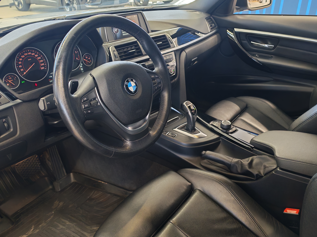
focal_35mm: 31
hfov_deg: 58.4
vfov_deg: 45.4
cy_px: 118
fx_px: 284
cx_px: 158
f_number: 1.9
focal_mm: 6.12
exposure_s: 1/50
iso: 800
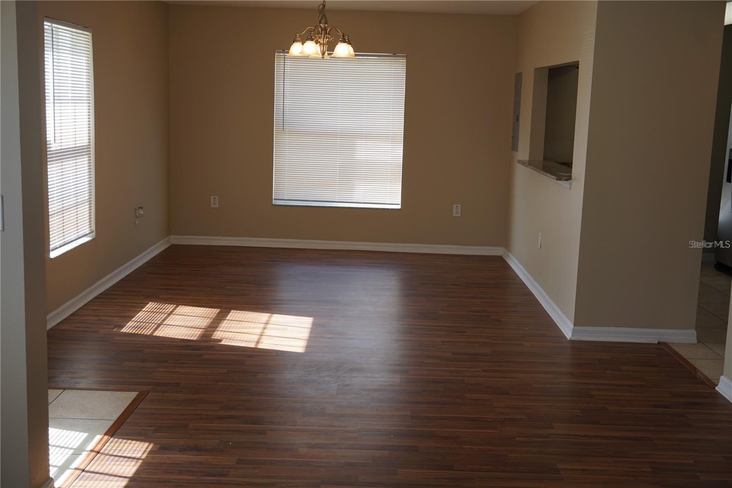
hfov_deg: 46.4
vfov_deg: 31.9
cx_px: 366
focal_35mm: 42
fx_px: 854
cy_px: 244
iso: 100
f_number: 5
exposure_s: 1/60
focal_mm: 28
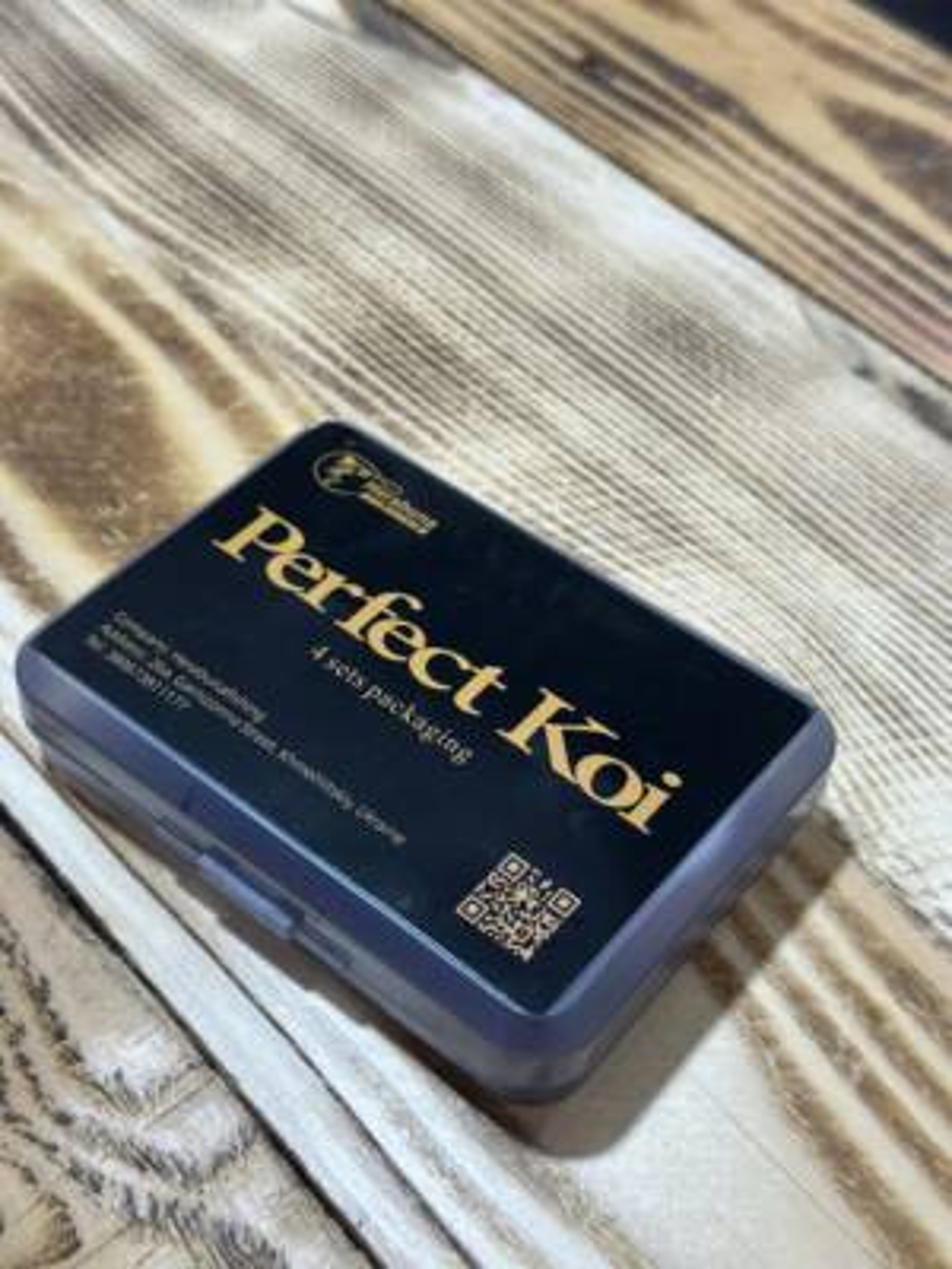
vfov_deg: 39.7
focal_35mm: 48
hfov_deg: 30.3
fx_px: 1760
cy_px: 634
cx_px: 476
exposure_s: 1/50
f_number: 1.78
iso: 320
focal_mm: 6.86
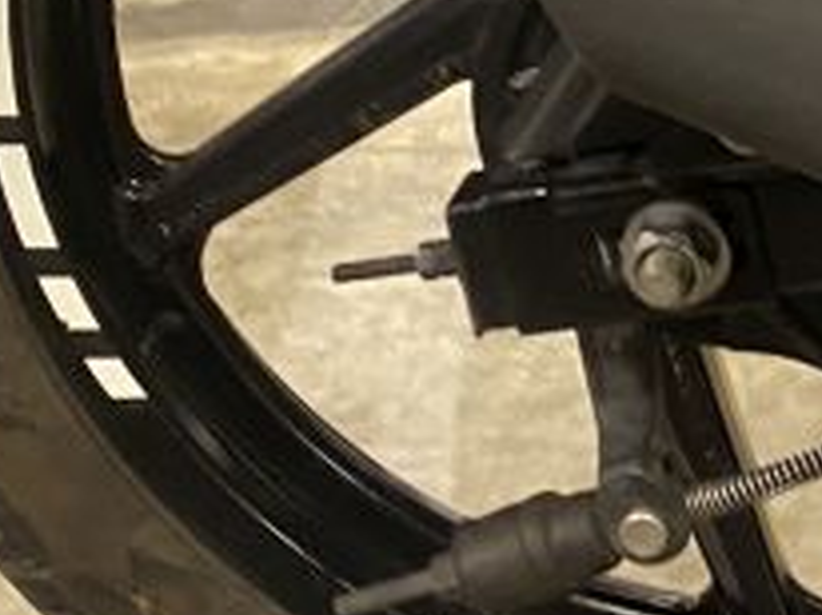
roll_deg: +1.3
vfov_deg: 10.9
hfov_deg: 14.2
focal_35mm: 134
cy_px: -102
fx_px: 3178
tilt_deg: -21.5
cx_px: 1033
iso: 320
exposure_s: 1/33
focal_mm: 4.25
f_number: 1.8
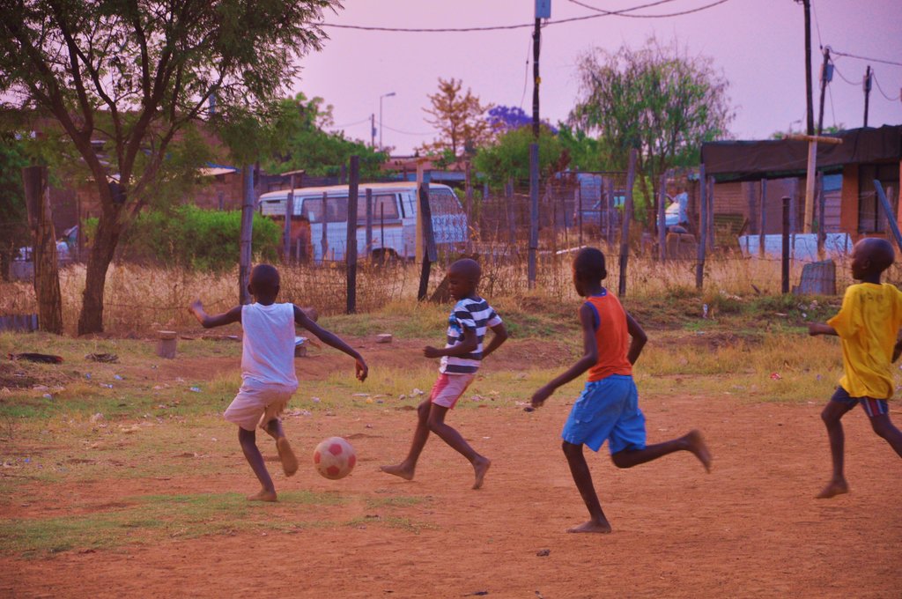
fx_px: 3941
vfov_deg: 8.7
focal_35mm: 158
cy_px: 300
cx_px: 451
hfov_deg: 13.1
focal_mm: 105
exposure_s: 1/250
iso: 640
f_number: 5.6
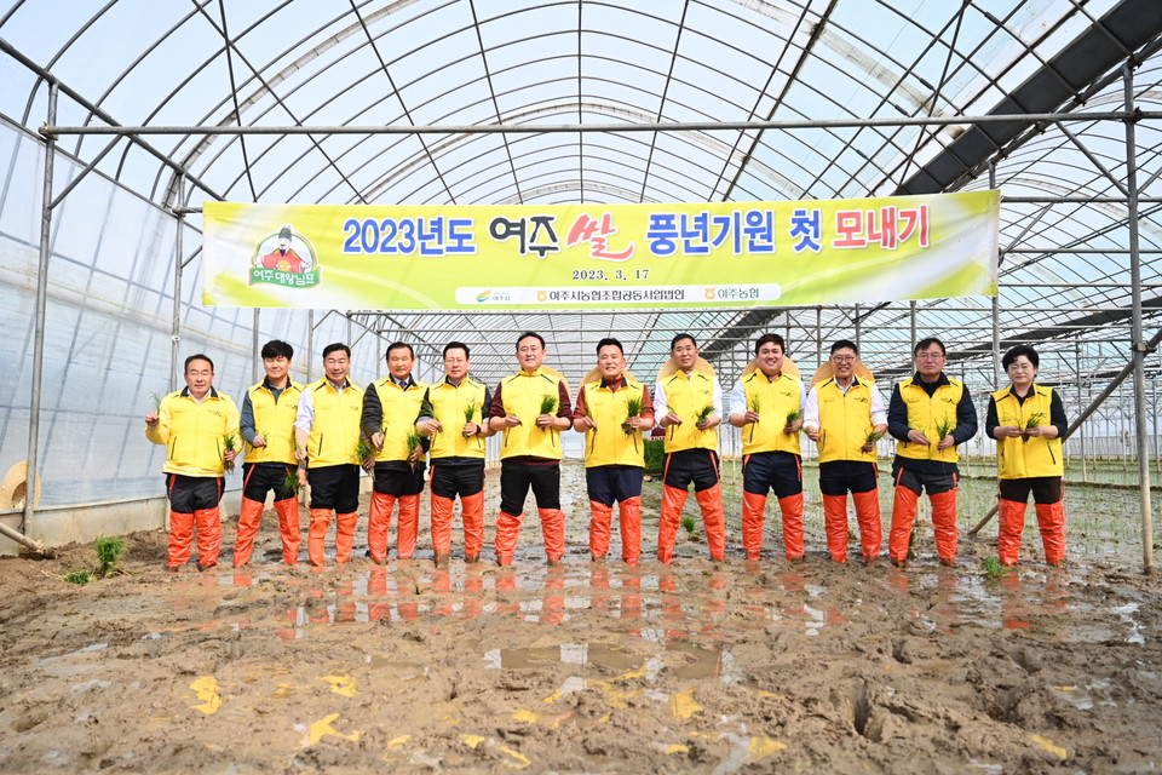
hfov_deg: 63.7
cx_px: 581
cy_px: 388
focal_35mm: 29
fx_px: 936
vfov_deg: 45.0
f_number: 4
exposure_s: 1/5000
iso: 800
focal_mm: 29
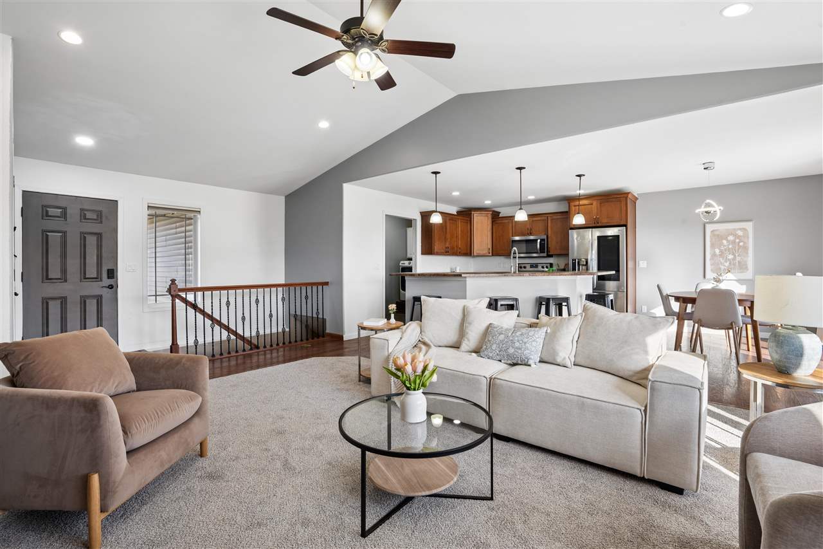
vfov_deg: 73.7
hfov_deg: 96.7
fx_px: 366
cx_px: 412
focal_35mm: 16
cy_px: 274
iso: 400
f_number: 10
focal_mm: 16
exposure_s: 1/25
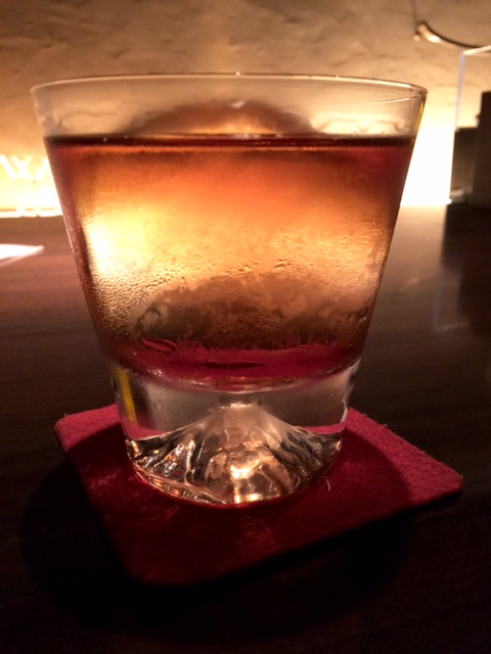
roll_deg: -0.2
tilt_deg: -15.9
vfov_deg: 61.7
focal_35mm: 29
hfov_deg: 48.2
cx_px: 246
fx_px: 548
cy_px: 327
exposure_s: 1/4
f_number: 2.2
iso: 80
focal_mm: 4.15
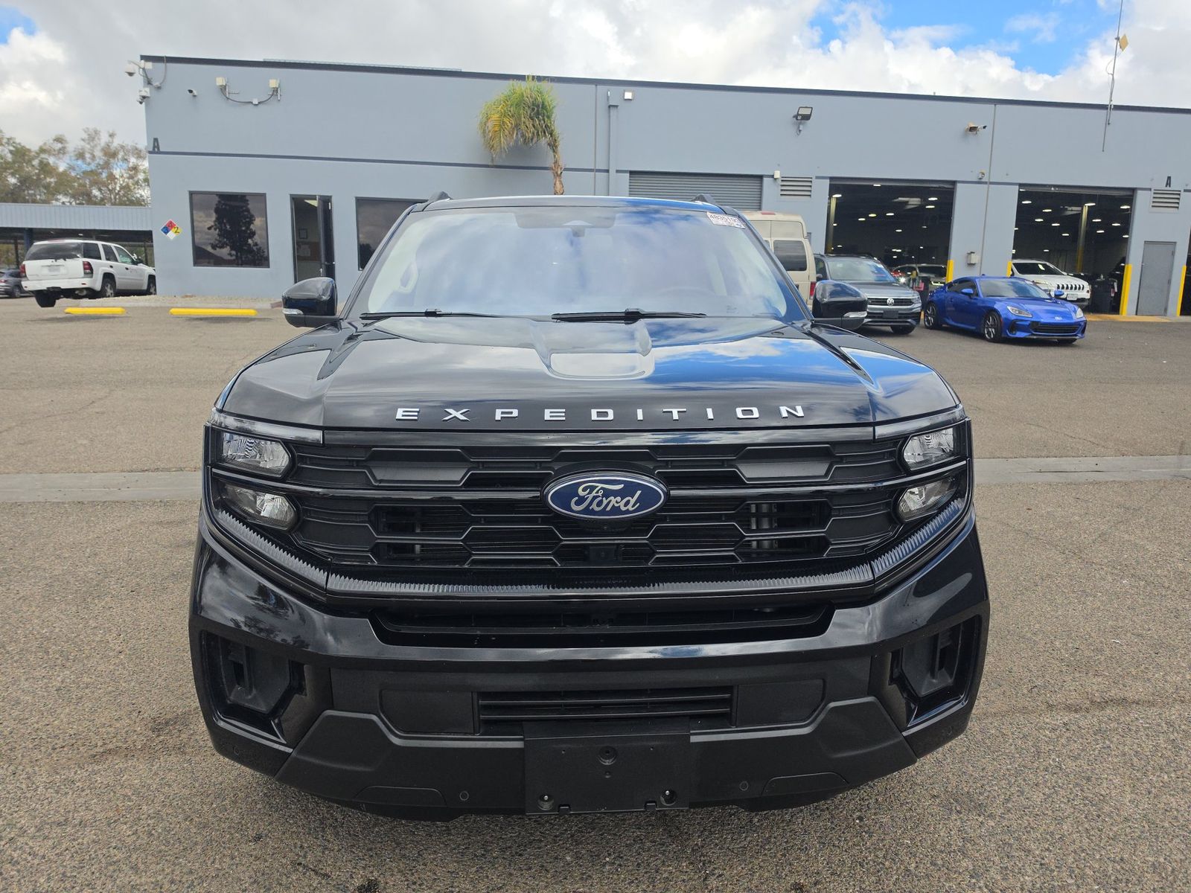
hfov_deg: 73.9
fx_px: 791
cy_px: 446
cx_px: 596
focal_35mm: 23
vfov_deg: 58.9
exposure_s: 1/4649
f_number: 1.4
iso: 64
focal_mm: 6.5
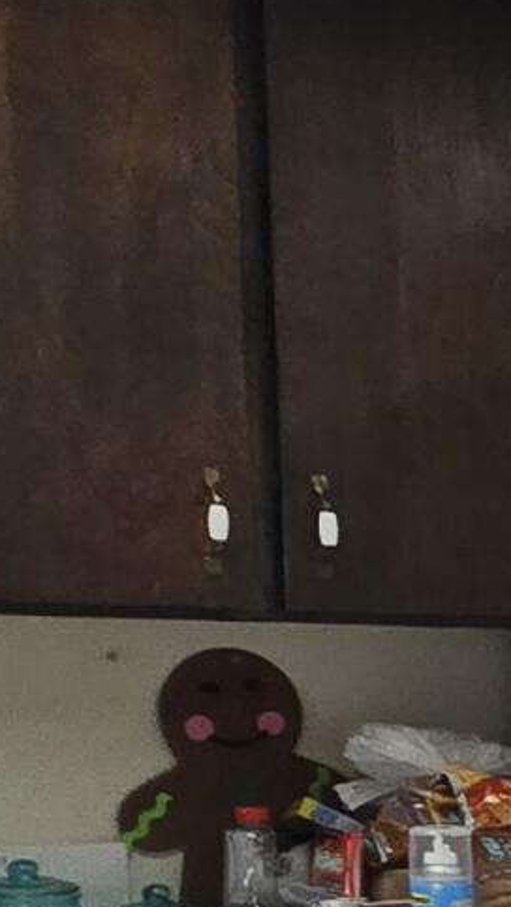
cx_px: 1711
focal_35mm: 88
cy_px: 960
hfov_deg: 9.4
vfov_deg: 23.0
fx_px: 2118
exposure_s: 1/60
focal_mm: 2.2
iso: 160
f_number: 2.2
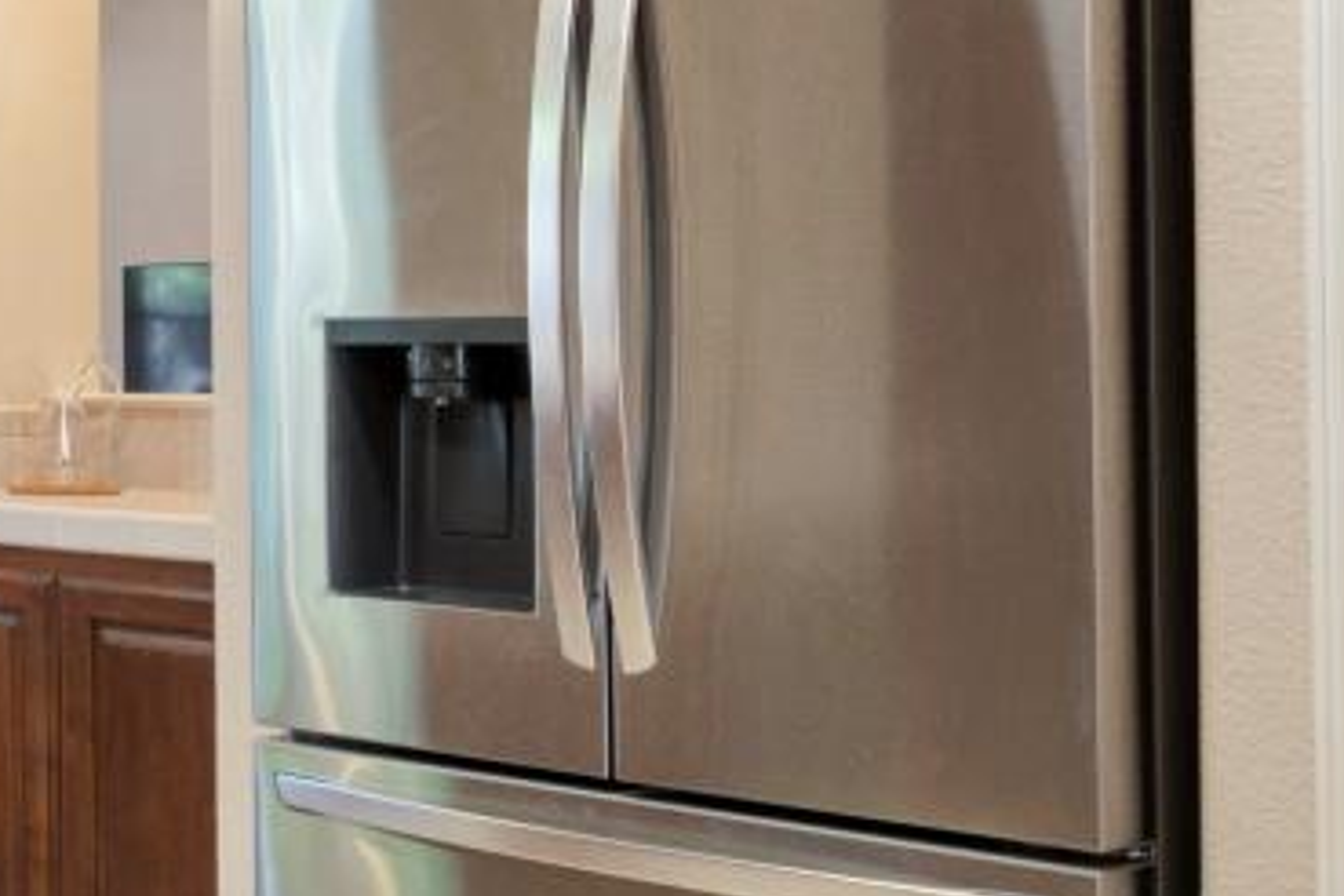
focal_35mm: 61
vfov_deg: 22.2
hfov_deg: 24.3
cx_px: -761
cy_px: 350
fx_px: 2277
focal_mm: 10
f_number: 8
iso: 400
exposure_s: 1/13
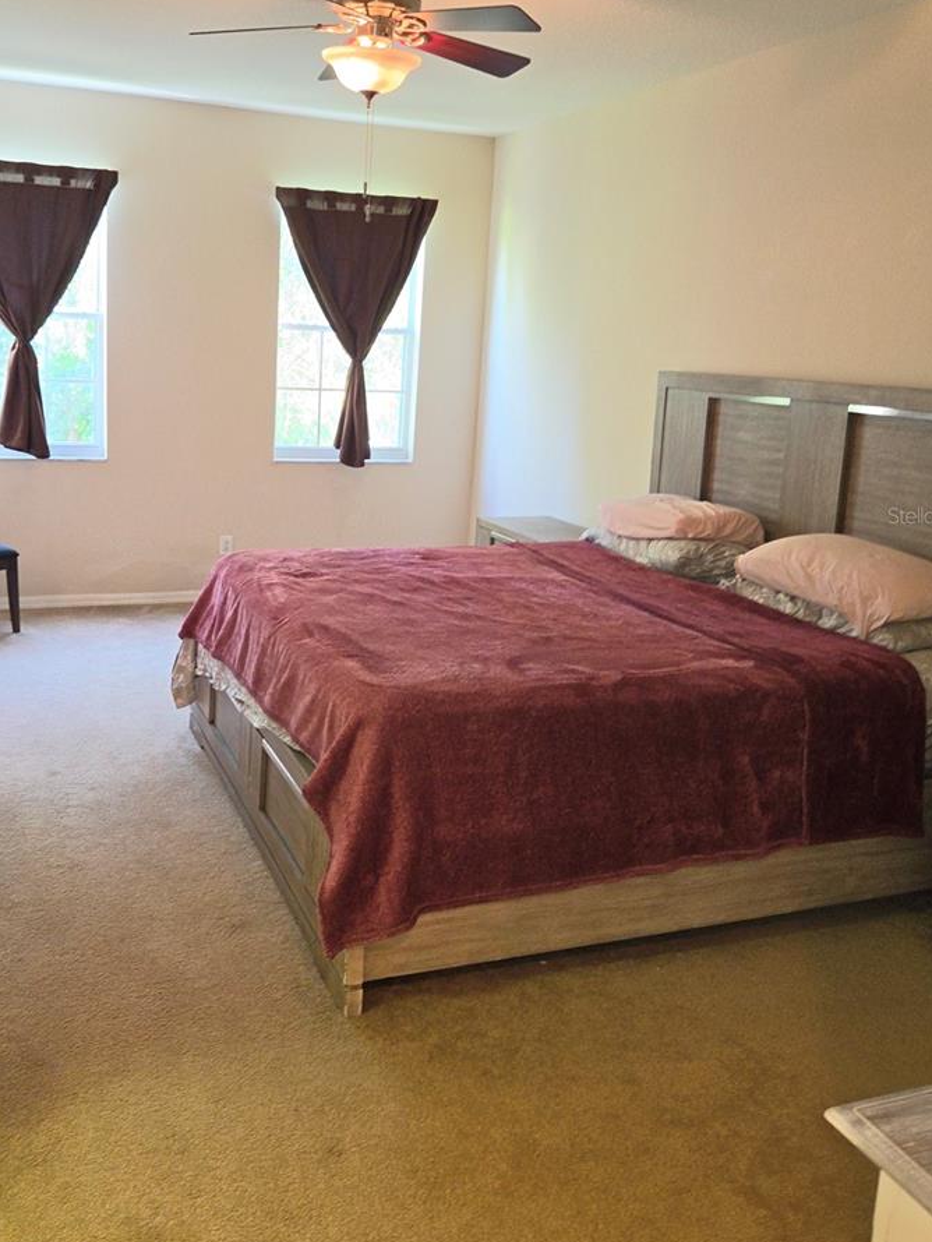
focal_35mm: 31
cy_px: 515
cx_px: 359
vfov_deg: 58.0
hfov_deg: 45.1
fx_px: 1112
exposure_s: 1/30
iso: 100
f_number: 1.8
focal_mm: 5.4
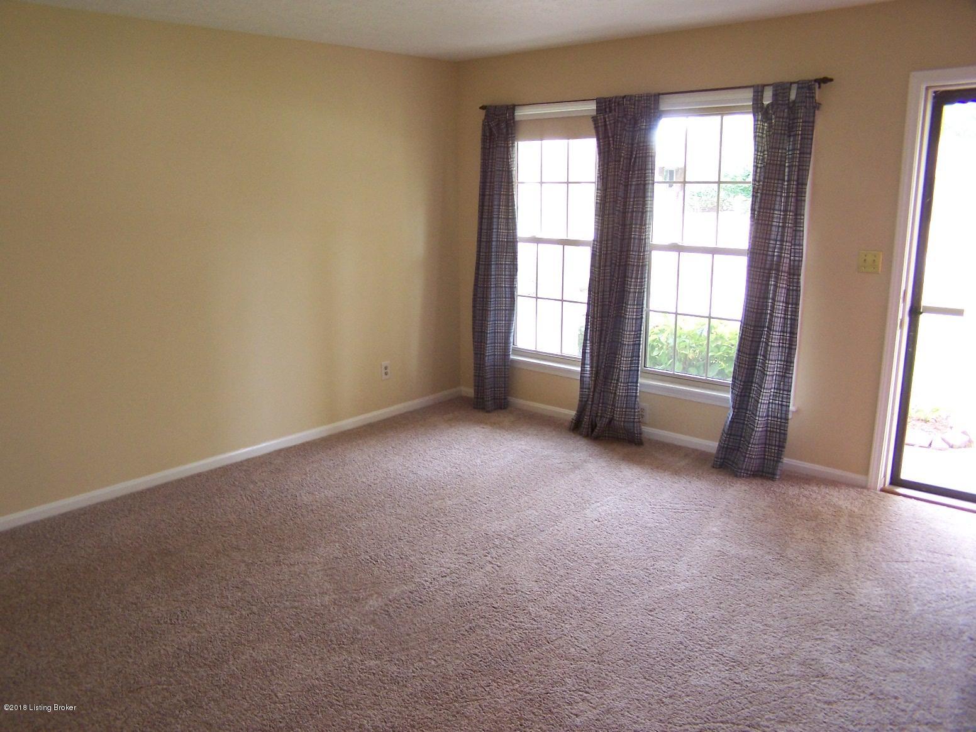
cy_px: 366
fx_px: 1071
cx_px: 488
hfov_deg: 49.0
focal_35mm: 38
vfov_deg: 37.7
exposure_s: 1/15
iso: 140
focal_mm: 6.3
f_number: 2.8
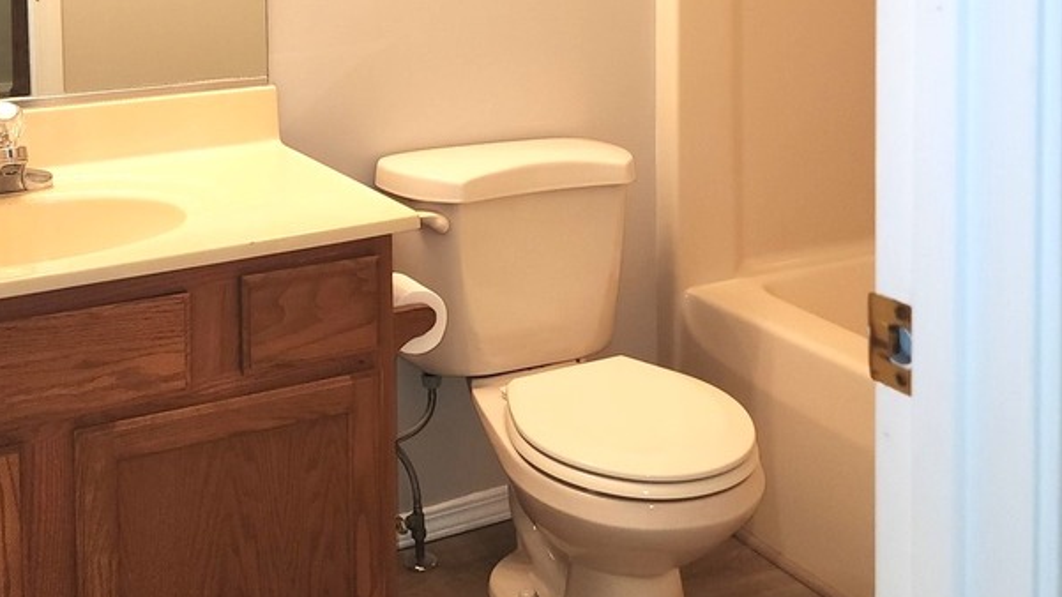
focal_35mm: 45
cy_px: -41
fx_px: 1267
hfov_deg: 45.3
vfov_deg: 24.9
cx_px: 451
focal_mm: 6.4
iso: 80
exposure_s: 1/60
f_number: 1.8
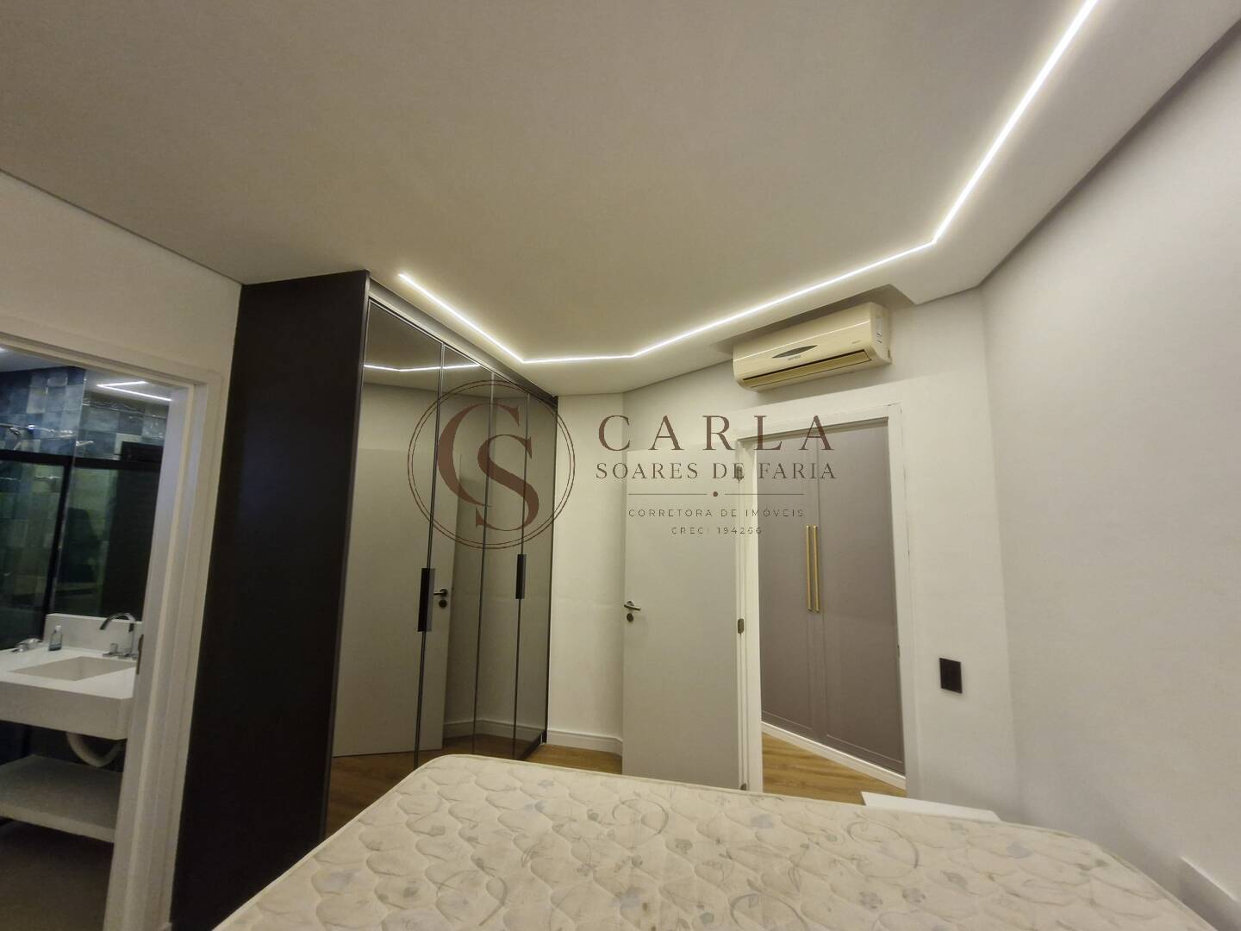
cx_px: 620
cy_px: 466
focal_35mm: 13
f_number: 2.2
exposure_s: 1/60
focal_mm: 1.74
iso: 200
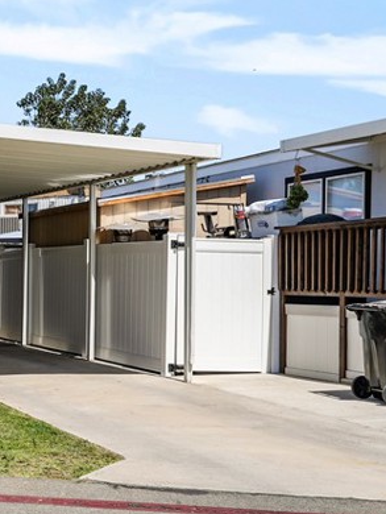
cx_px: -234
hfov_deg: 20.3
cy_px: 255
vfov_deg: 32.5
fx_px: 880
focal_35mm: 59
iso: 100
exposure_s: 1/160
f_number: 13
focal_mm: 23.5
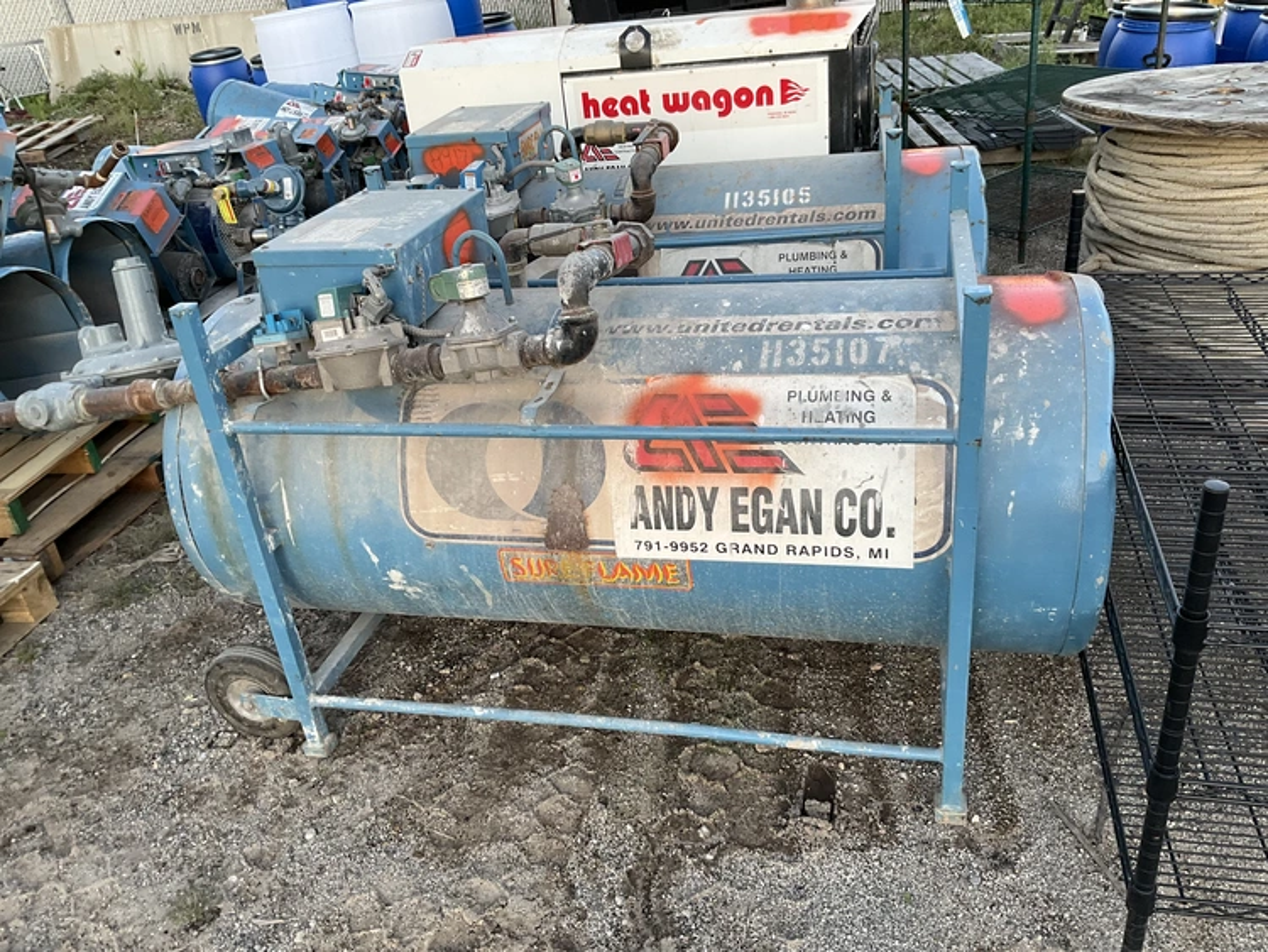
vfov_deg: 48.3
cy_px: 476
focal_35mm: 29
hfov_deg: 61.6
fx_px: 1063
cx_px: 634
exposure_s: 1/122
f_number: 1.8
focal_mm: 3
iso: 40
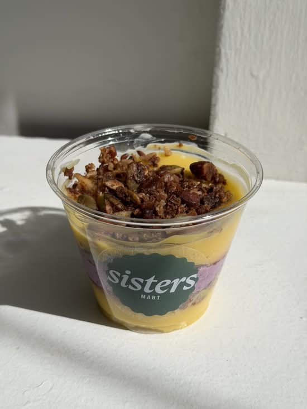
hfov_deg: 30.3
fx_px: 567
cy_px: 204
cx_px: 154
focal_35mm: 48
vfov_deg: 39.7
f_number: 1.78
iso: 64
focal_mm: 6.76
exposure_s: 1/6536
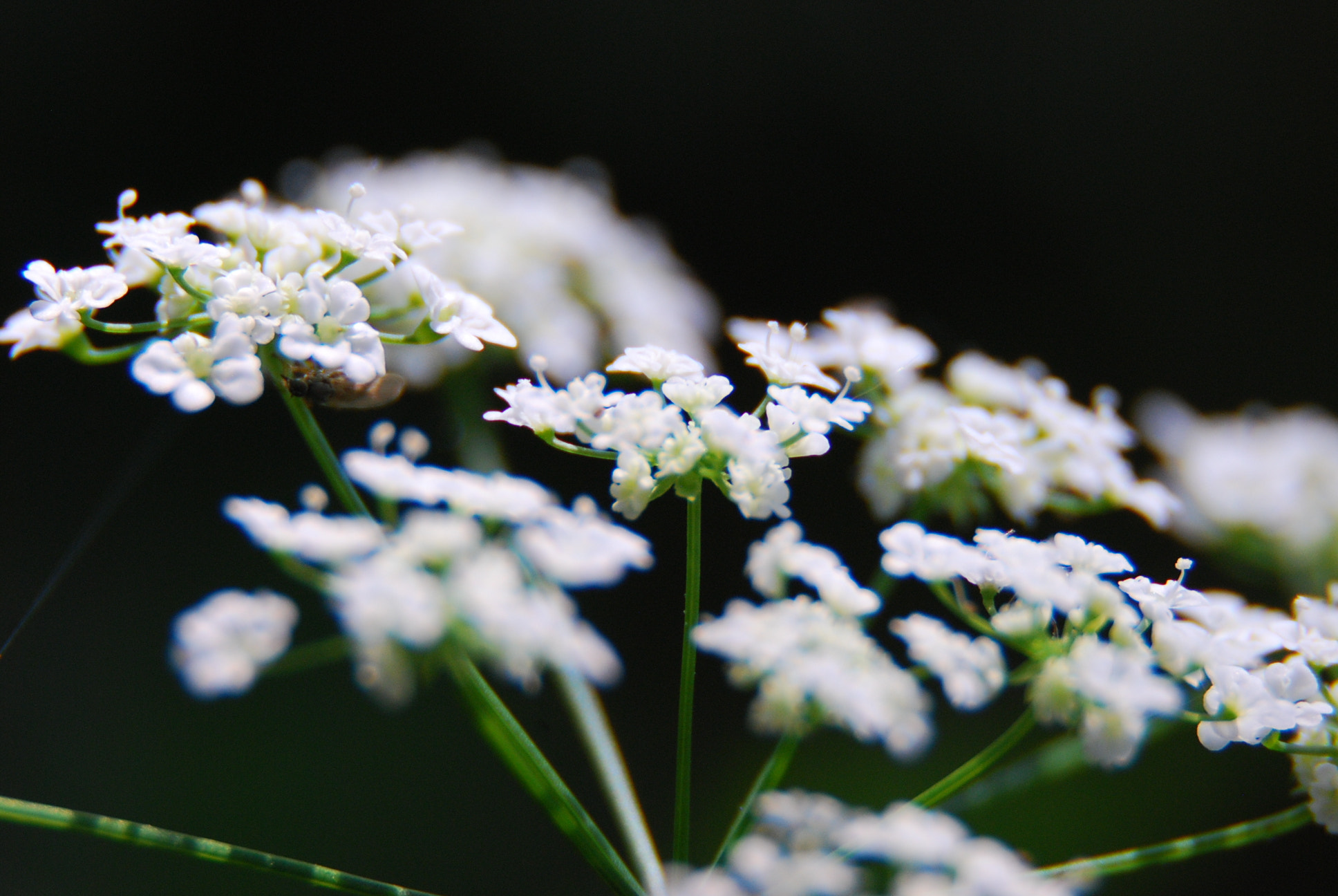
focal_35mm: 300
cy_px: 448
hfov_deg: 6.9
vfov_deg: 4.6
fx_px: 11163
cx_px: 669
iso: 560
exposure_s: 1/500
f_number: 5.6
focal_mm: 200
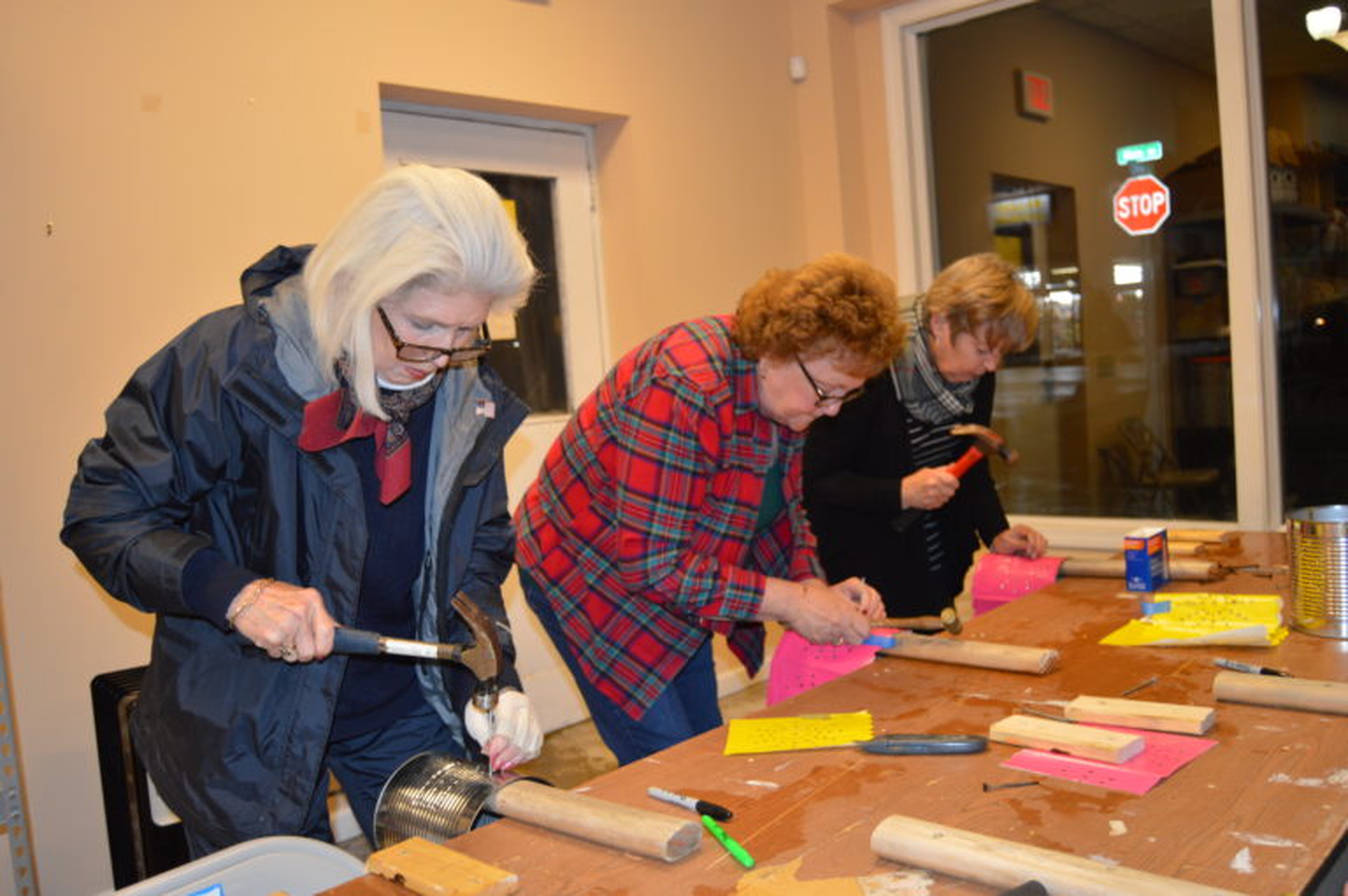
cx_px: 674
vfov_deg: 43.6
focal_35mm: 30
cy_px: 448
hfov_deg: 62.0
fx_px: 1123
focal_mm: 20
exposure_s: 1/60
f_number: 3.5
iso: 400
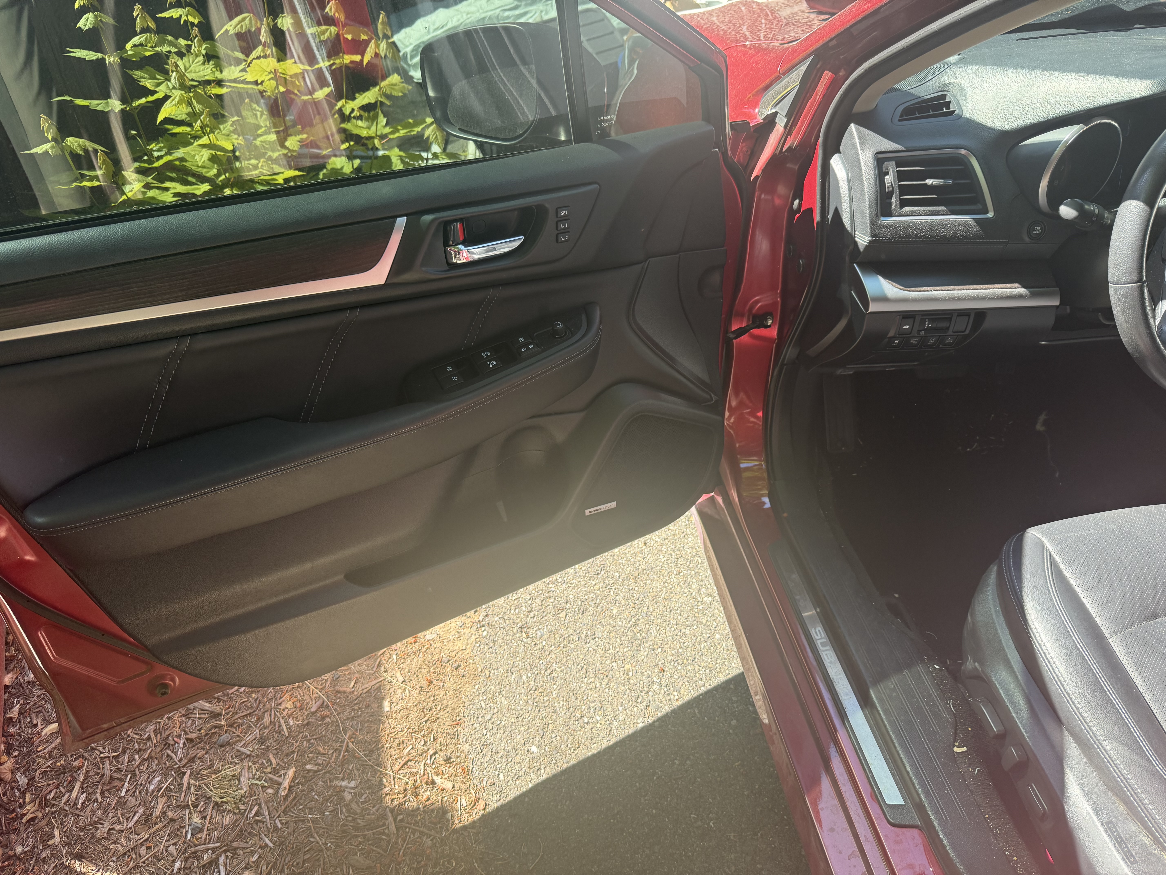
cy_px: 438
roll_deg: +1.7
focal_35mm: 24
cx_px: 583
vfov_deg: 56.8
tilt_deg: -36.0
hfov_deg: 71.6
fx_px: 808
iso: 100
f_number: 1.78
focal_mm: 6.76
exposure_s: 1/310
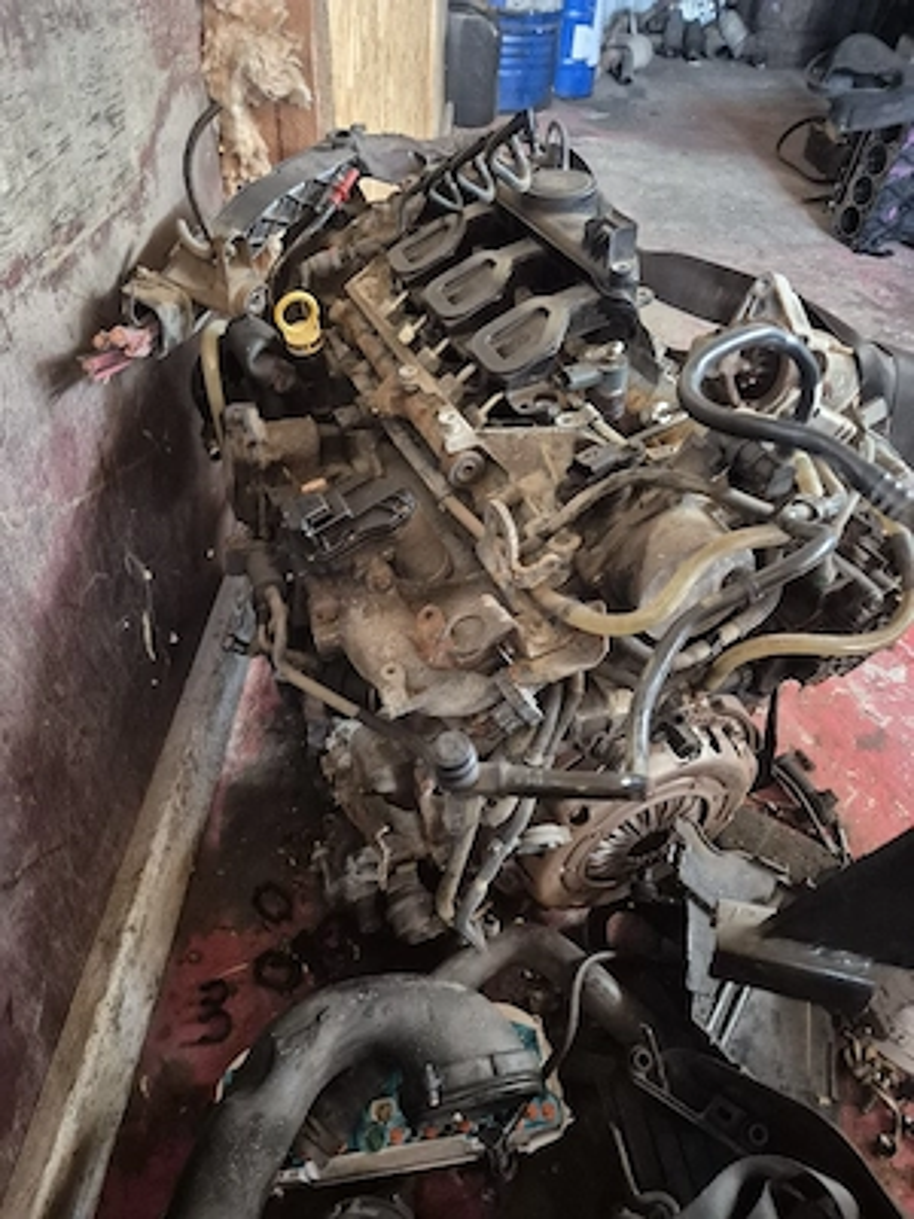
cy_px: 610
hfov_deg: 58.9
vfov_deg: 73.9
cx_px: 457
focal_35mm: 23
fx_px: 810
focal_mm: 5.4
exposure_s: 1/17
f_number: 1.8
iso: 1600
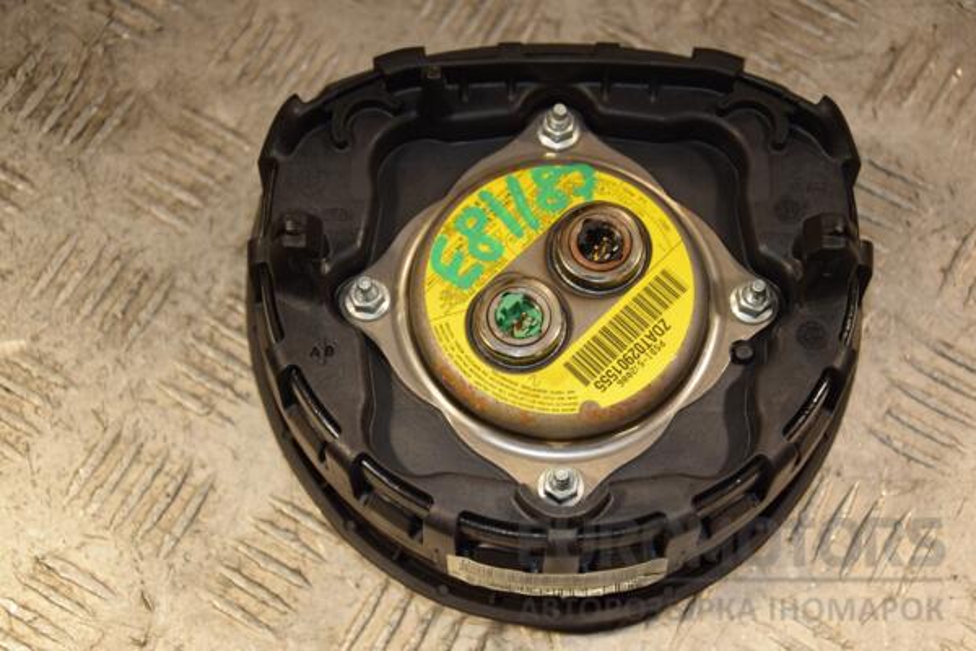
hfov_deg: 28.1
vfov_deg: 18.9
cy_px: 326
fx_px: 1952
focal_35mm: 72
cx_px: 488
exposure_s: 1/200
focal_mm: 48
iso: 800
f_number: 4.8
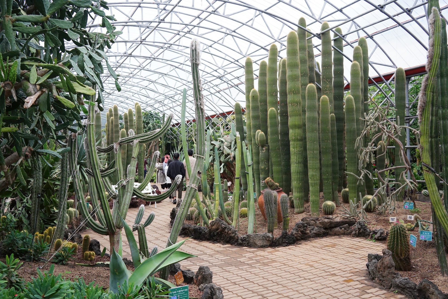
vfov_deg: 37.9
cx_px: 224
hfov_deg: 54.4
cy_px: 150
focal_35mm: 35
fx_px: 436
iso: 1000
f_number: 8
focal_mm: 35
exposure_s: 1/100
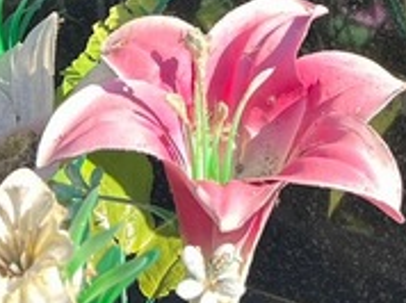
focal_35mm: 117
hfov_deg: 16.7
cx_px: 319
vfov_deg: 11.7
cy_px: -237
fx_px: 1370
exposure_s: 1/509
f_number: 1.5
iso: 50
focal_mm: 5.7
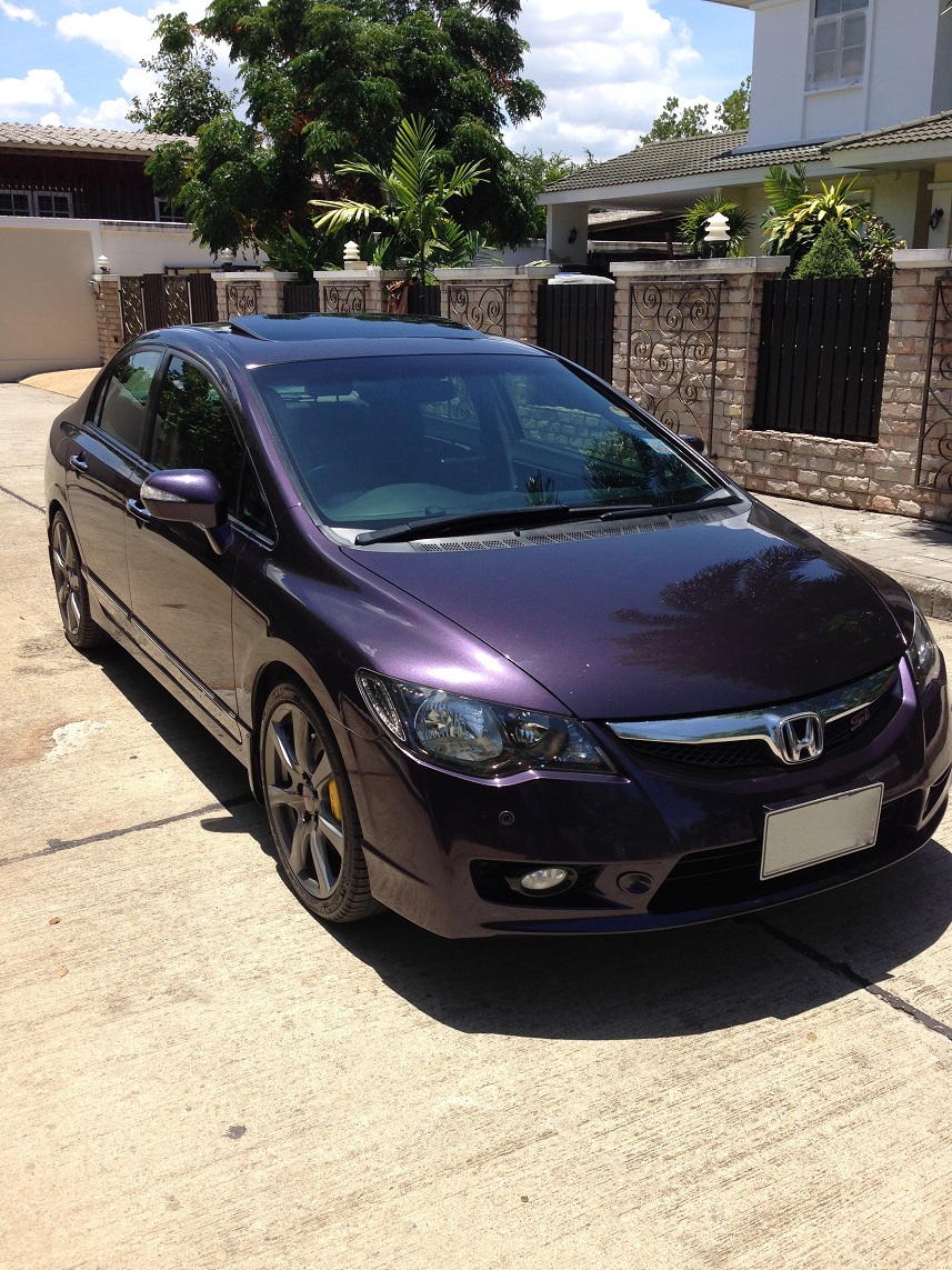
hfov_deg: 42.9
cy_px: 635
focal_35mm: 33
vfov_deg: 55.4
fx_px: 1210
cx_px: 476
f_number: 2.4
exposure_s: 1/1130
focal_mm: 4.12
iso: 50
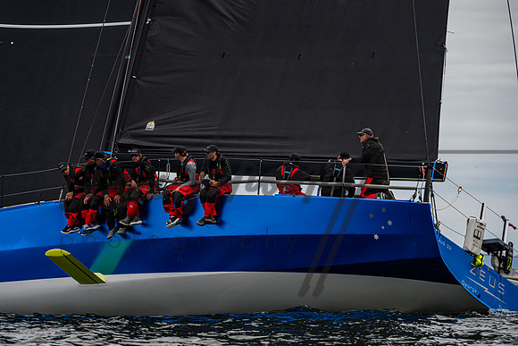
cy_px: 173
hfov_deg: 5.6
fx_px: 5285
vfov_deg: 3.7
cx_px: 223
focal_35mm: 367
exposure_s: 1/2000
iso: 500
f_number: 8
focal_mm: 270
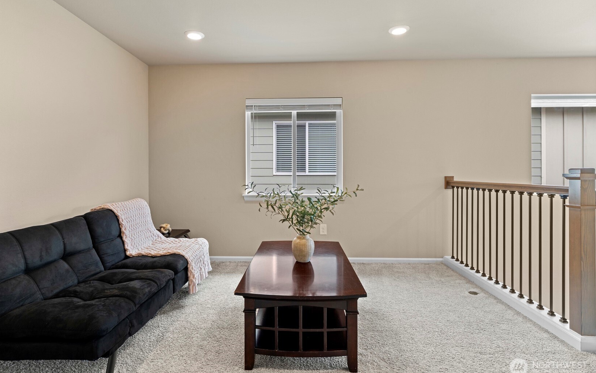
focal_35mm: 19
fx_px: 309
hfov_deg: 88.0
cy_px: 175
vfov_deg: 62.2
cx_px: 289
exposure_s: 1/3
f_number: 8
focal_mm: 18
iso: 400
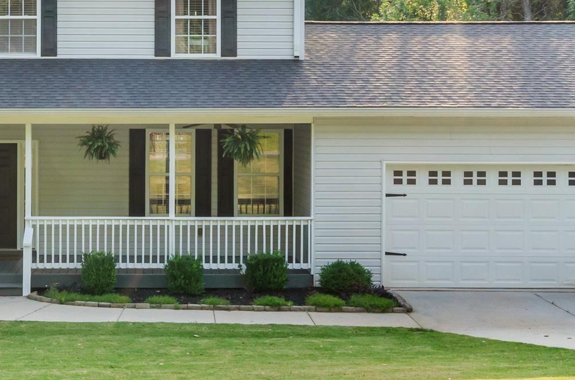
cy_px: 114
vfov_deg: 22.4
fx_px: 956
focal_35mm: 60
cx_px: 129
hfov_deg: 32.7
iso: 200
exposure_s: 1/125
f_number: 9
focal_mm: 16
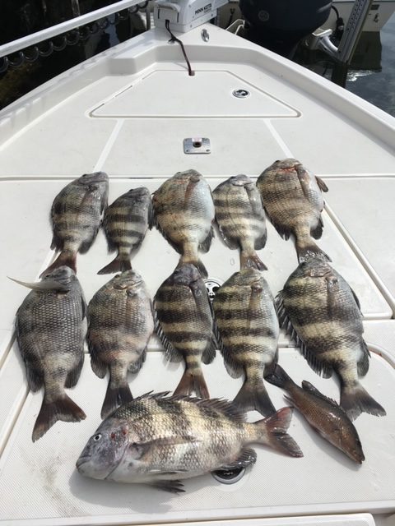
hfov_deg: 48.2
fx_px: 441
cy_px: 263
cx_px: 198
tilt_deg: -47.2
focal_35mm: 29
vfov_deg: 61.7
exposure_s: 1/3497
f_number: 2.2
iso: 25
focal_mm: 4.15
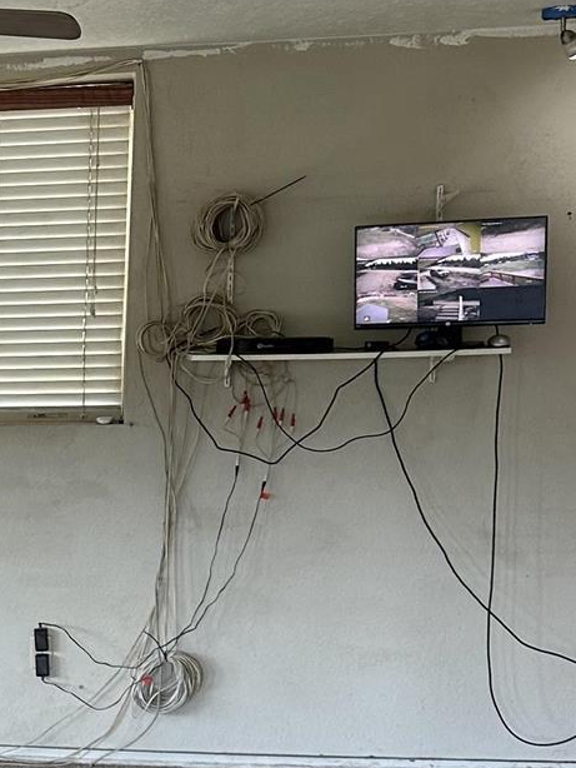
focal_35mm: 90
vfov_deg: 21.4
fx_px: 1995
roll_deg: +0.6
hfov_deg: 14.6
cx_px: -424
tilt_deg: -6.5
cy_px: 645
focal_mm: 6.86
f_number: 1.78
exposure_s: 1/120
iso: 100
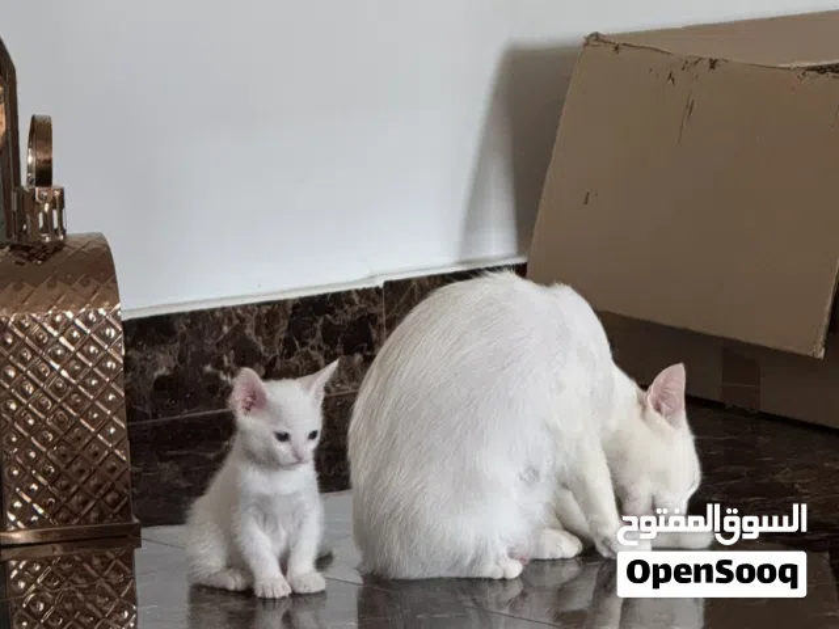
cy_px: 314
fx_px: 2908
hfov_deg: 16.4
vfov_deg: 12.3
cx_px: 420
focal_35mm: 120
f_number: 2.8
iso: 800
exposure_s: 1/58
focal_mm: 15.66
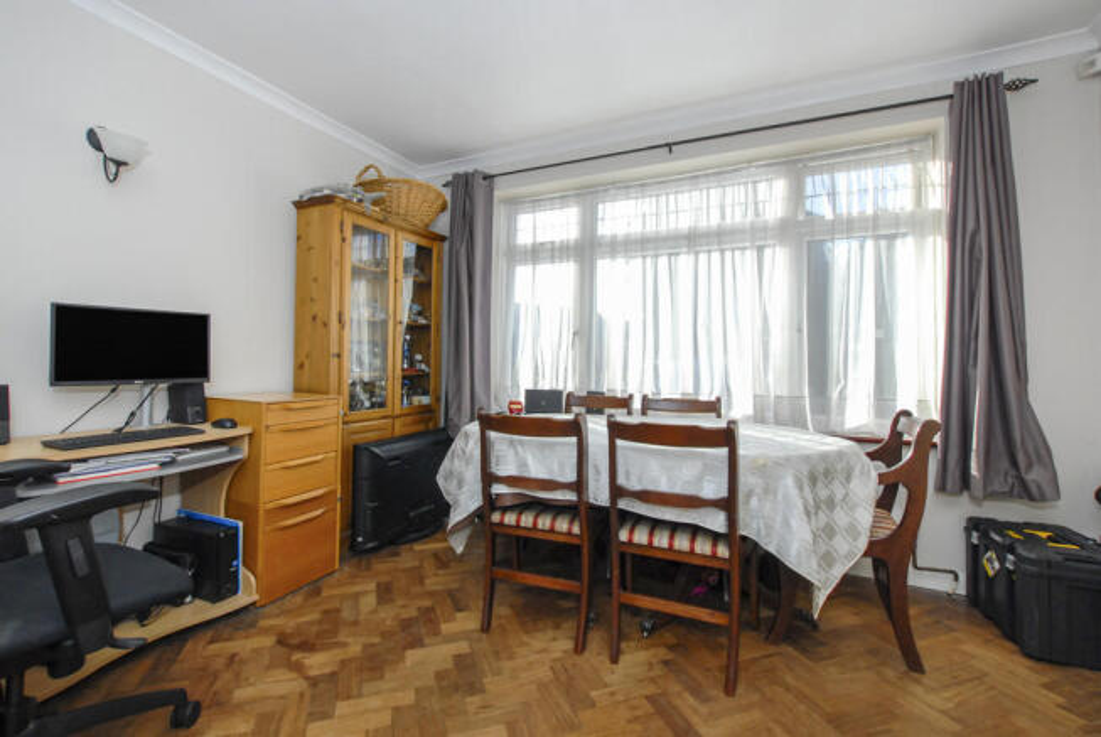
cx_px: 550
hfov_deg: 100.3
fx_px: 459
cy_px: 368
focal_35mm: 15
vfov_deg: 77.5
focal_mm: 10
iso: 400
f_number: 7.1
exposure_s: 1/160
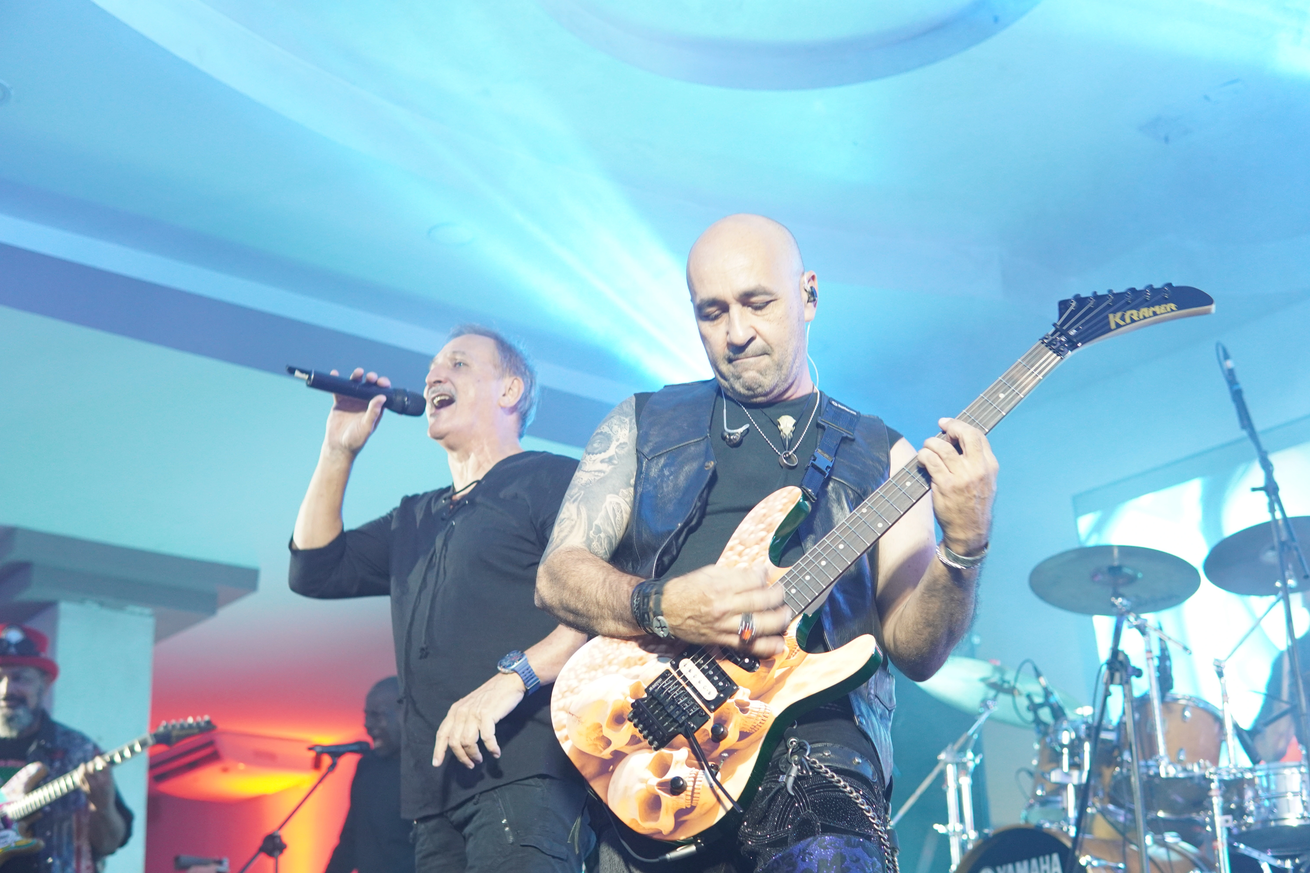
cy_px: 436
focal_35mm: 45
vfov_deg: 29.9
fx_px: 1637
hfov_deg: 43.6
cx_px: 655
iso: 1250
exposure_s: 1/60
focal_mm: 30
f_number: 2.5
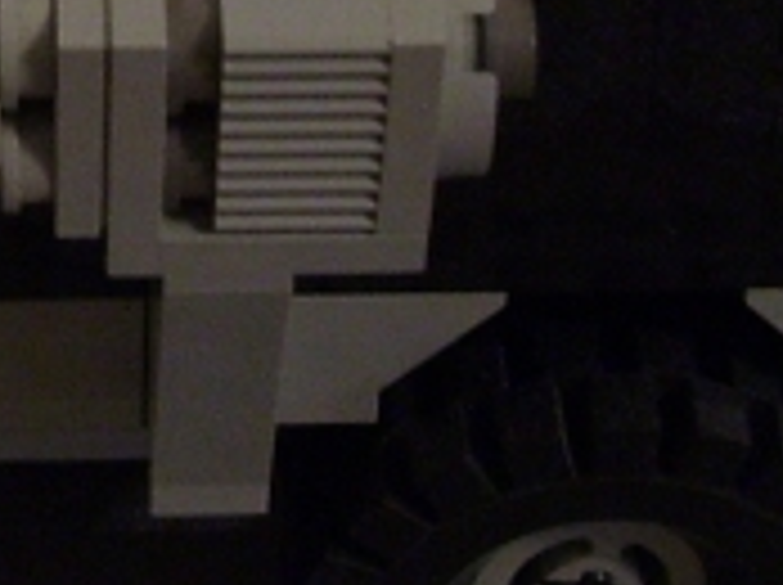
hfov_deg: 10.8
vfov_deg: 8.1
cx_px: 4
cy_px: -112
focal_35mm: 181
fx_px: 4089
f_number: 2.7
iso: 160
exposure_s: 1/8
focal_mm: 6
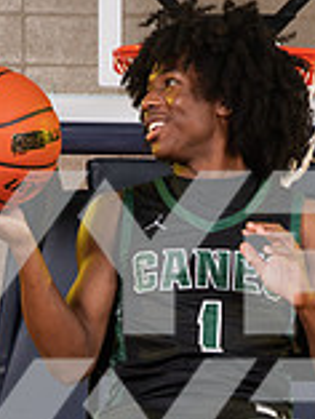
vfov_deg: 12.2
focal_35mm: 160
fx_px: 1939
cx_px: 219
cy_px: 443
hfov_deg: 9.3
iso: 320
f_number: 7.1
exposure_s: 1/320
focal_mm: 58
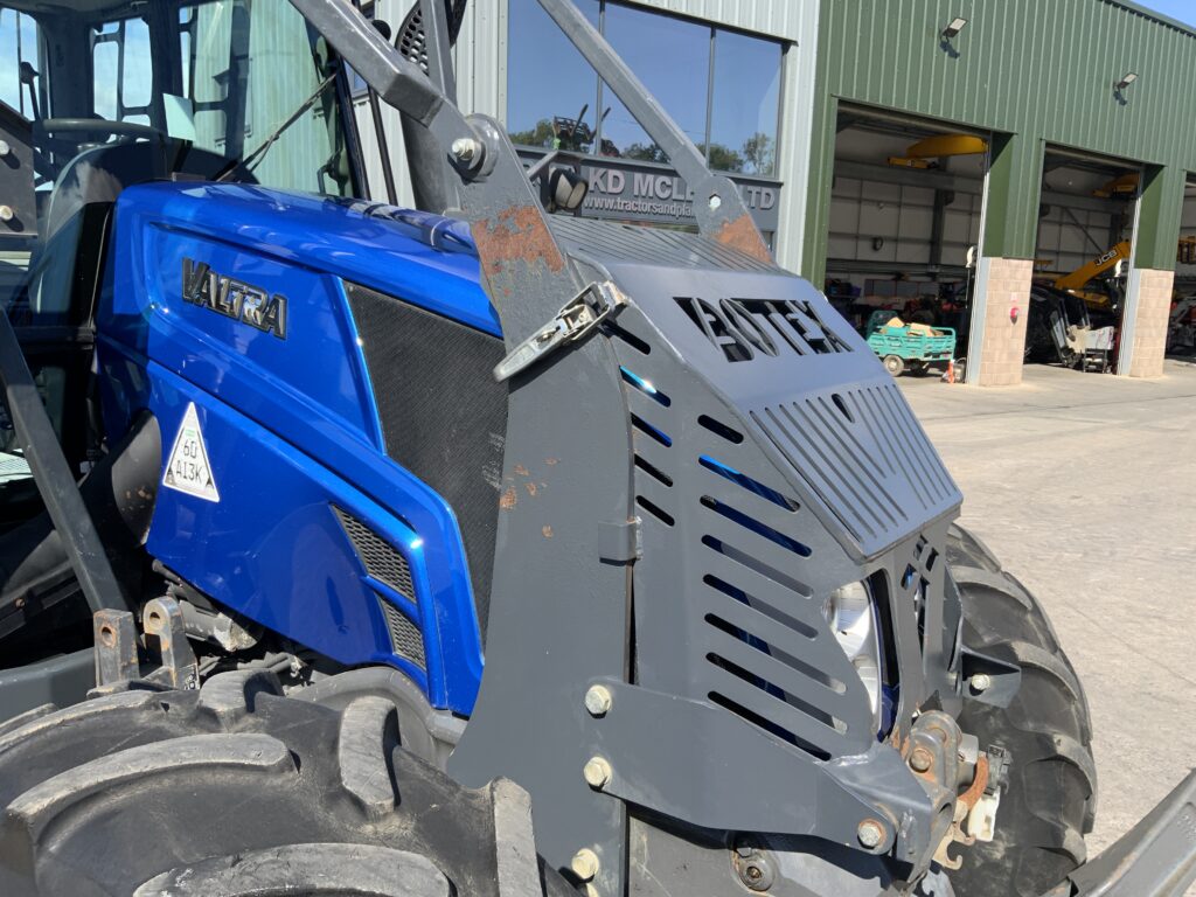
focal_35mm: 29
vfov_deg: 48.2
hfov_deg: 61.7
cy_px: 448
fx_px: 1002
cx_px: 598
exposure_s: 1/829
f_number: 1.8
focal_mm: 3
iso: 16
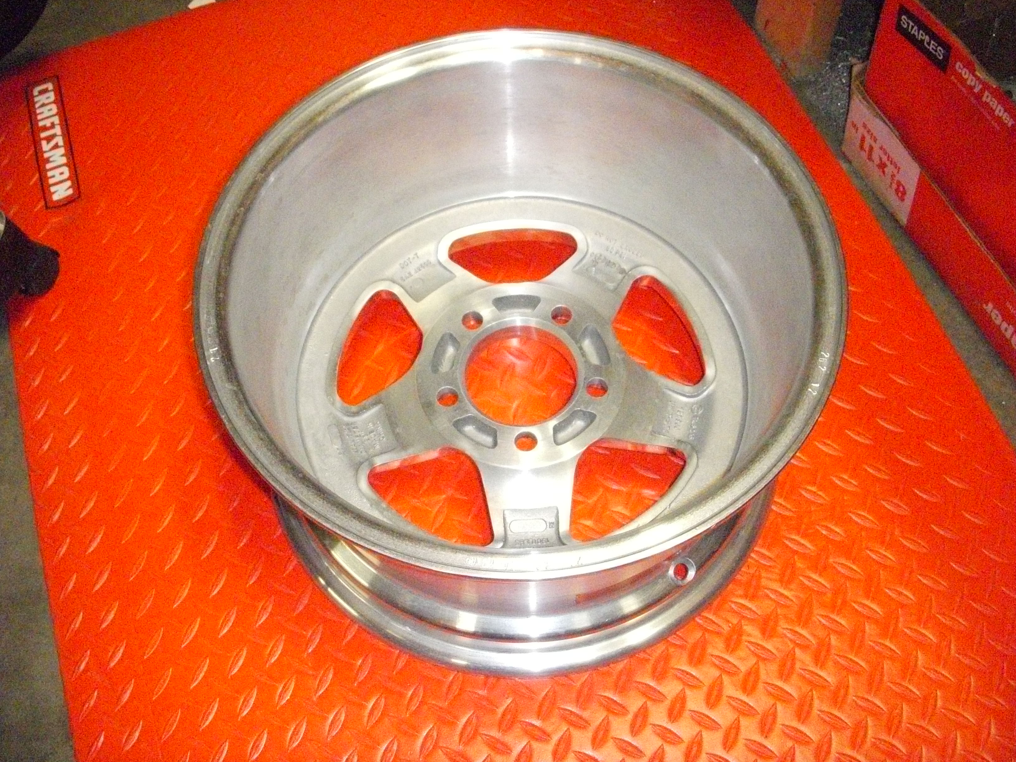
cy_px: 381
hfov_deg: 49.0
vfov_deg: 37.7
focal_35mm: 38
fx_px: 1115
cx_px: 508
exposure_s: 1/160
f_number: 3.3
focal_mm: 6.3
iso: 1600
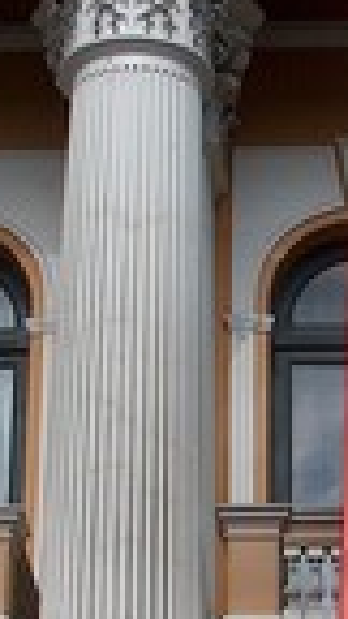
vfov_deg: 14.5
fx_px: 2395
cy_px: 591
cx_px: 357
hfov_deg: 8.3
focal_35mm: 146
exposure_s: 1/168
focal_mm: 7.6
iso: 100
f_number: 6.7
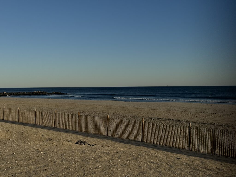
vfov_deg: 30.3
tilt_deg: -0.9
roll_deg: +0.9
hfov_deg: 39.7
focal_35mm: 48
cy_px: 88
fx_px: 327
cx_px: 118
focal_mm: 6.76
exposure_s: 1/9009
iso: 64
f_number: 1.78
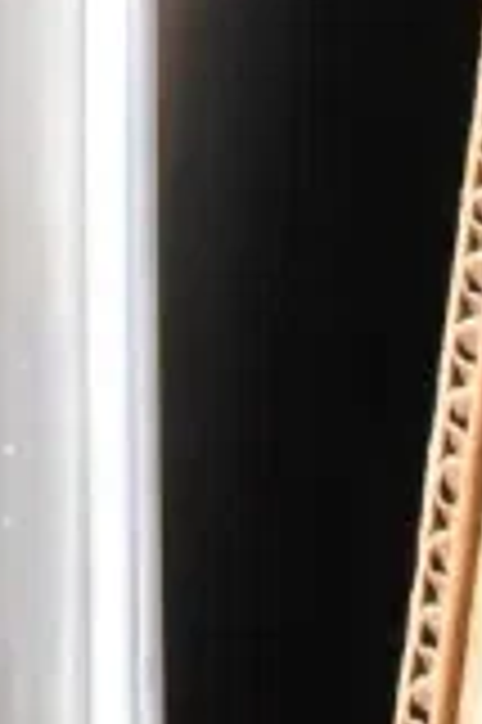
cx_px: 212
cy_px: -992
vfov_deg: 8.8
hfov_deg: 6.4
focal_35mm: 213
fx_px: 4283
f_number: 18
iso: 6400
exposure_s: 1/1250
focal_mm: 25
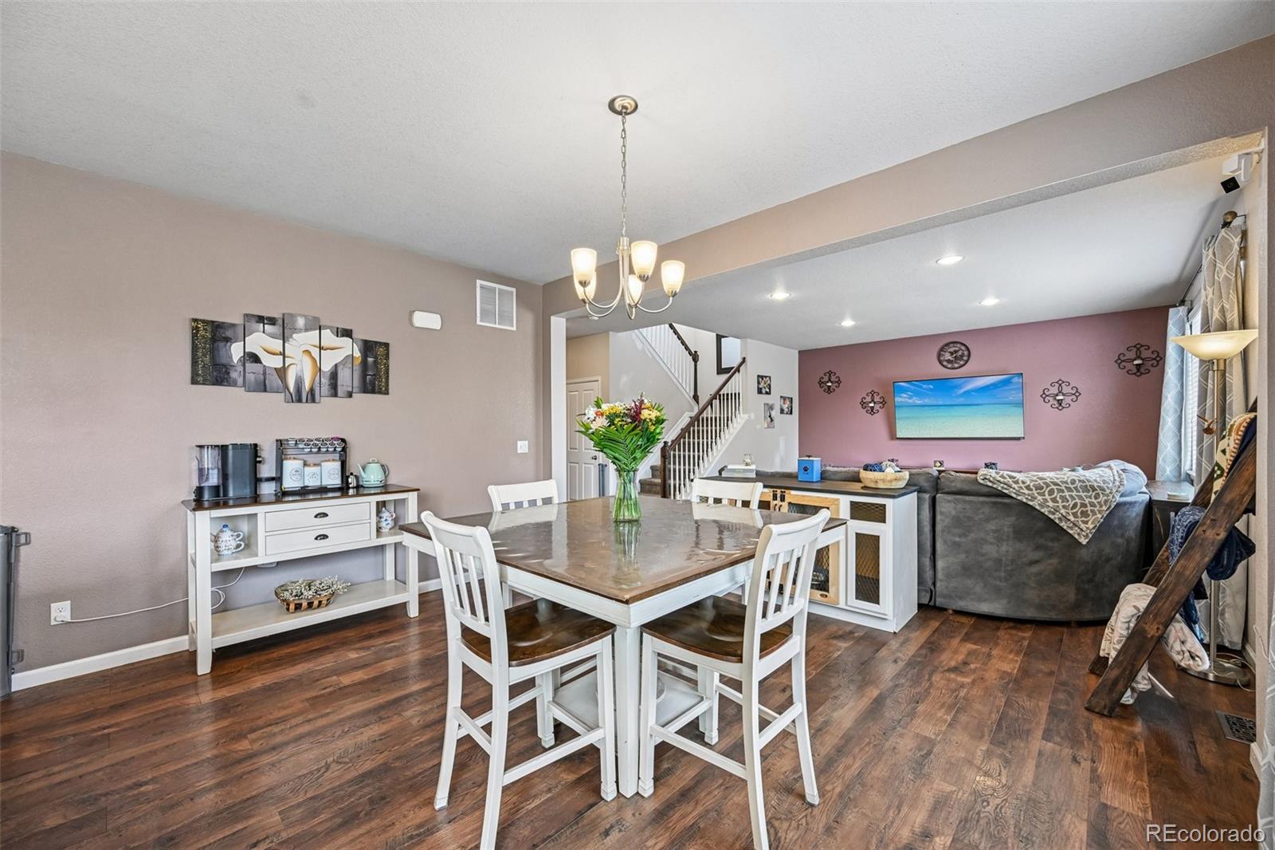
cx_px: 638
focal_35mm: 14
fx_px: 496
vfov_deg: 81.2
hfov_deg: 104.3
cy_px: 425
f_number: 8
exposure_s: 1/15
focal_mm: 14
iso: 160
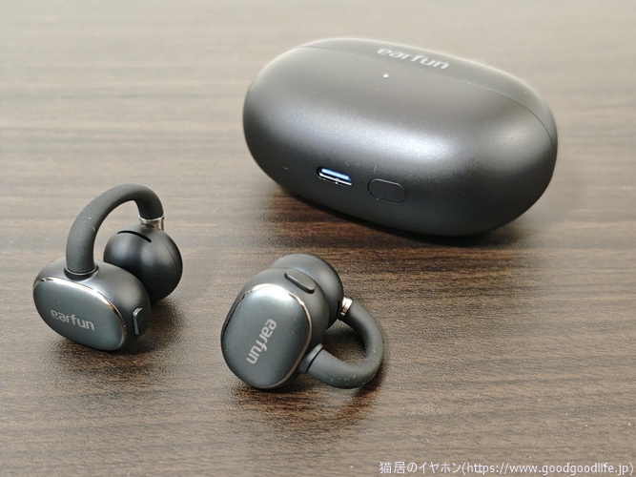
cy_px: 238
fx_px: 955
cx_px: 318
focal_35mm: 52
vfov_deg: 28.0
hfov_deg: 36.8
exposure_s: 1/39.6
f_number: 1.5
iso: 800
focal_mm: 4.94
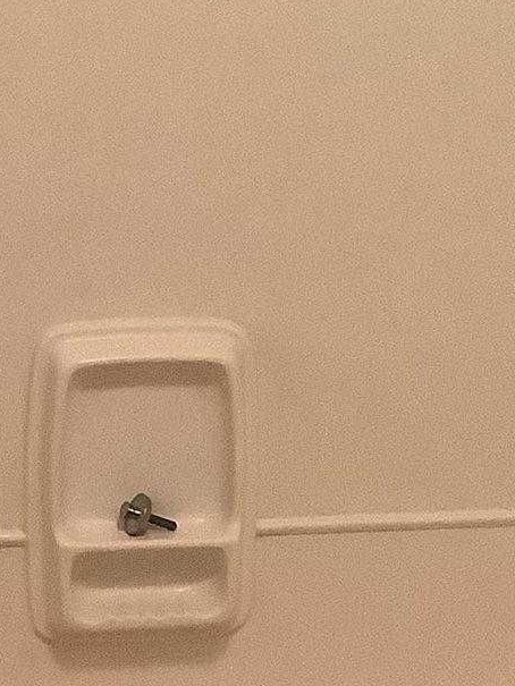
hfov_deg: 12.5
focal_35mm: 118
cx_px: 152
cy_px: 496
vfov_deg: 16.6
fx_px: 2340
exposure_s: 1/60
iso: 320
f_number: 2.4
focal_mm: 3.3
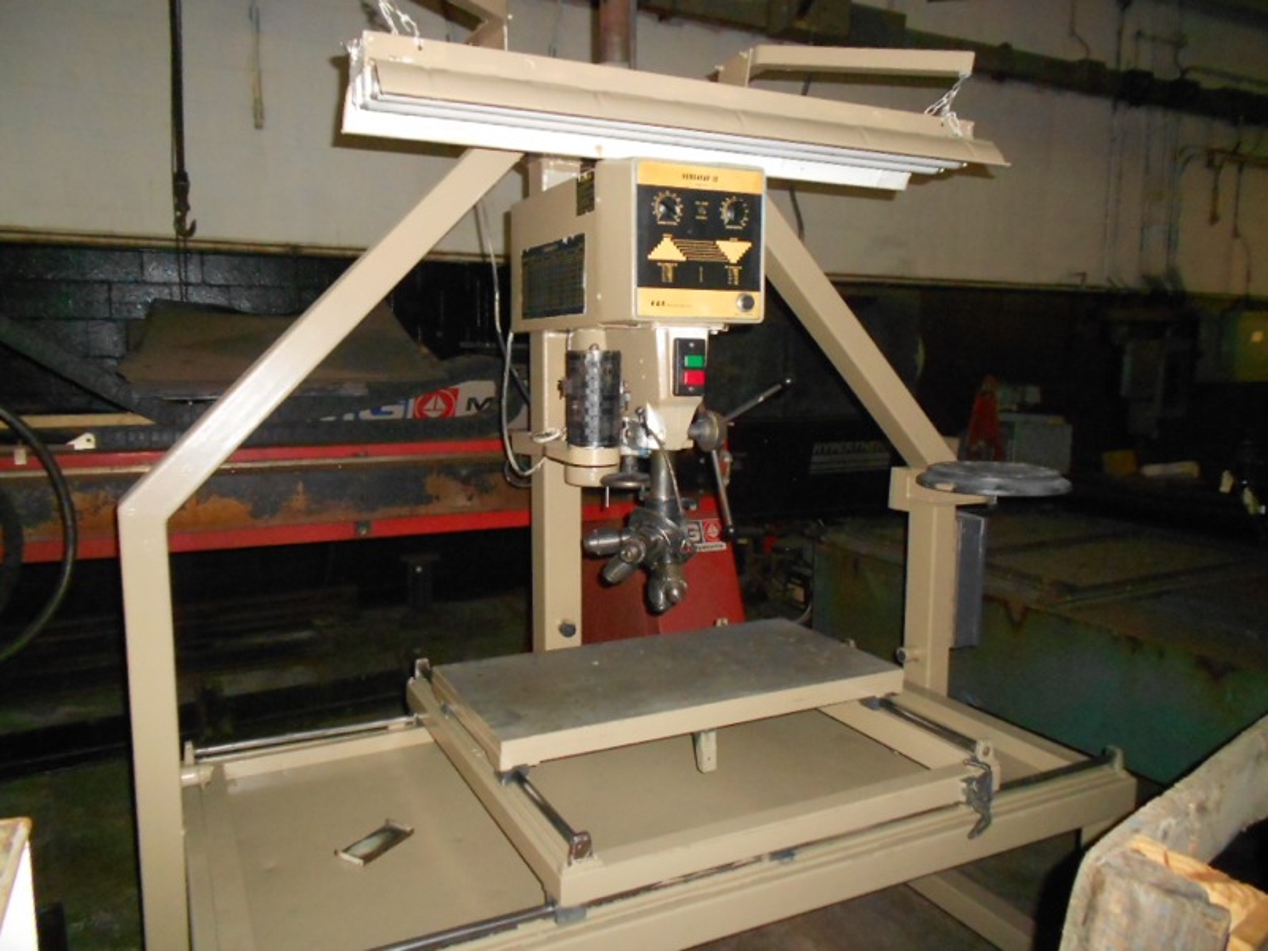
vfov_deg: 53.1
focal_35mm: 26
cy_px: 476
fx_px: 952
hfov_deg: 67.3
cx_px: 634
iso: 640
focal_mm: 4.6
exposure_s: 1/25
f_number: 3.2
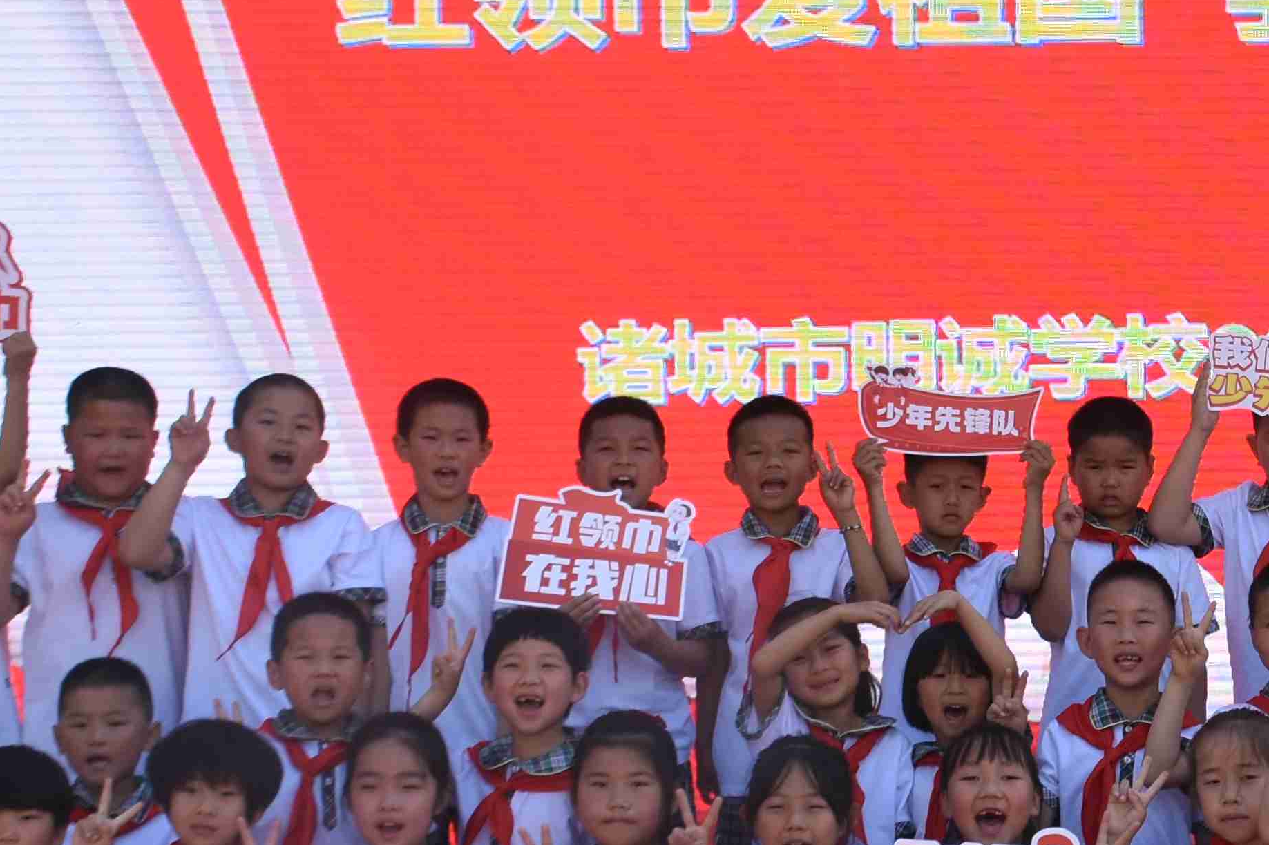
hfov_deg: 20.0
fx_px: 3454
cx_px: 1330
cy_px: 539
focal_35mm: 98
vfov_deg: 13.9
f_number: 8
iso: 200
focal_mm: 20
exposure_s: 1/250
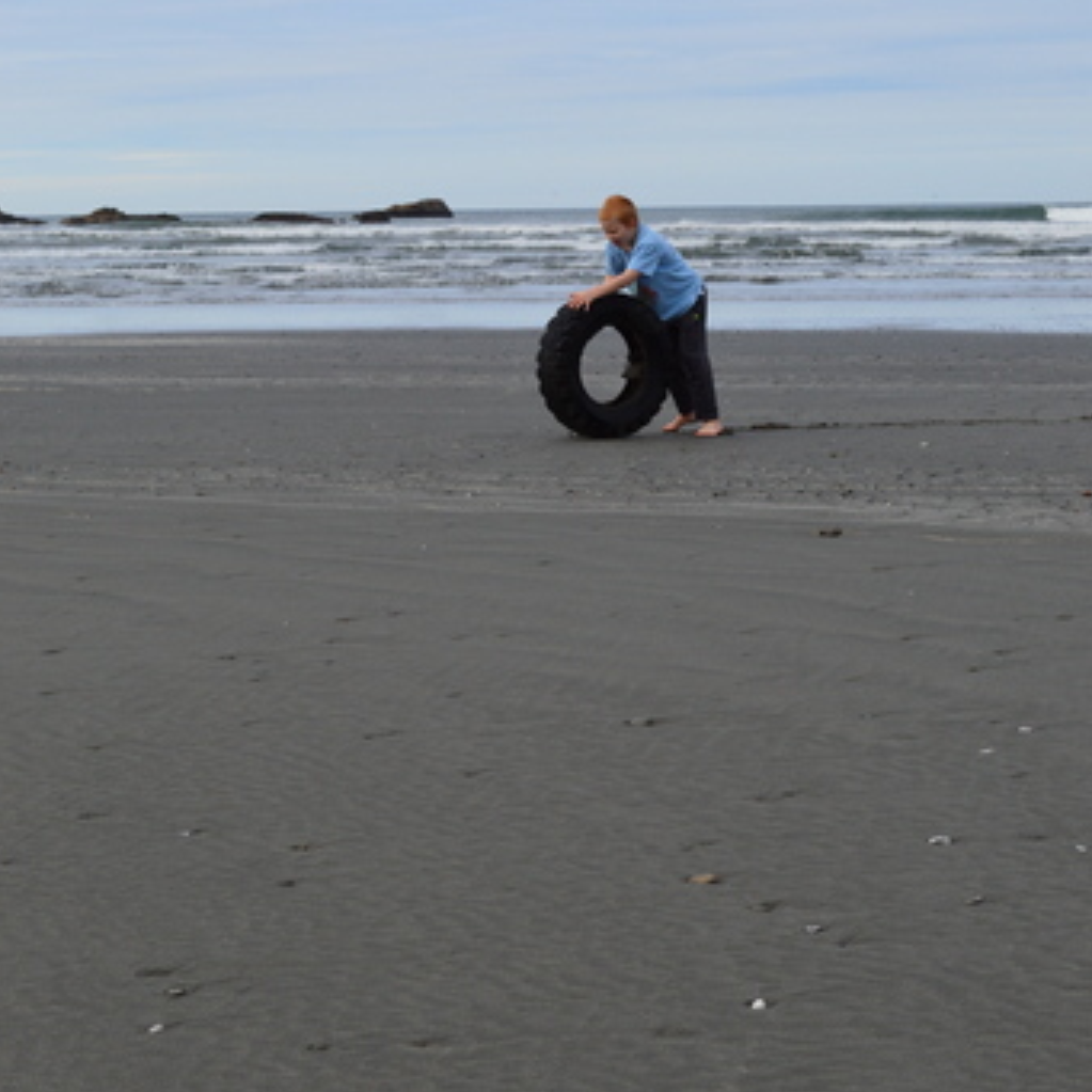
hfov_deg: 17.2
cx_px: 544
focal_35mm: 101
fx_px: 3605
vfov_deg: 17.2
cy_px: 452
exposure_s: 1/400
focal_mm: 52
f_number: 11
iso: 400
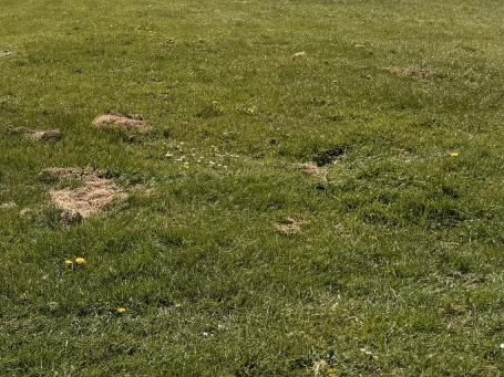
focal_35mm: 54
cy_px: -20
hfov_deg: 31.9
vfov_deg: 25.4
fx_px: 786
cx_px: -34
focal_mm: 6.76
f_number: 1.78
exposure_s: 1/8130
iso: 80
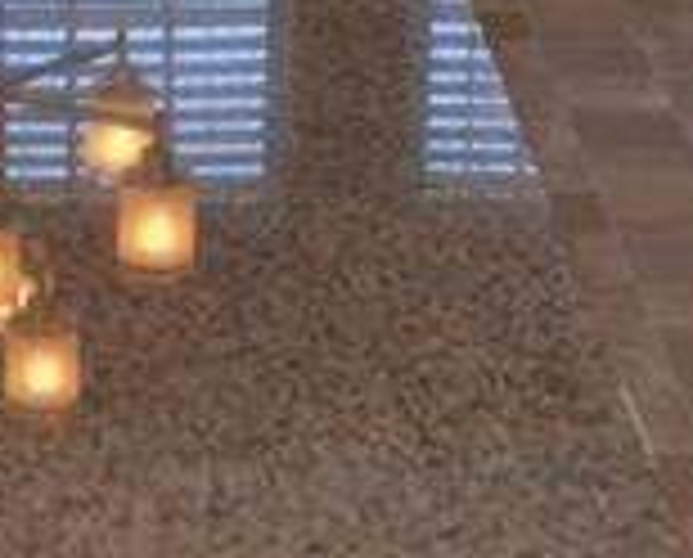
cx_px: 184
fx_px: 2879
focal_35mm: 140
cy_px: 198
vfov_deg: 11.1
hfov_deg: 13.7
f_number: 4
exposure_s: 1/125
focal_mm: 20
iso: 160
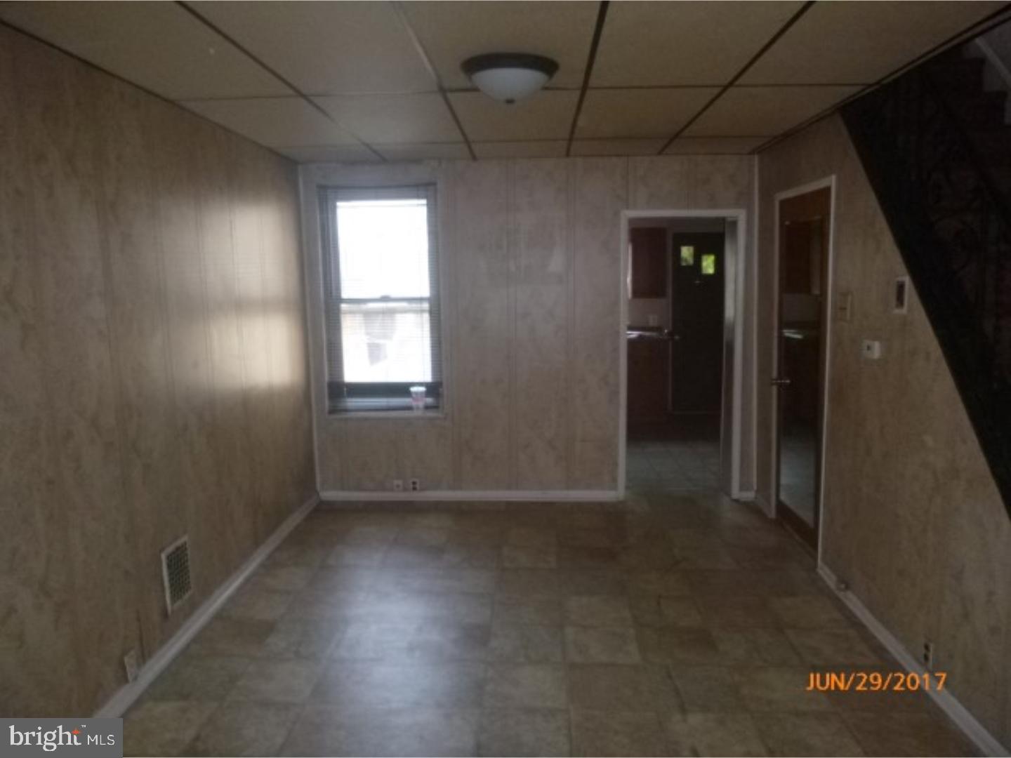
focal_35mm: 25
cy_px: 379
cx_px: 506
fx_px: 730
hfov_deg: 69.4
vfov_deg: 54.9
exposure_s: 1/60
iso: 400
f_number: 3.9
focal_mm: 4.5
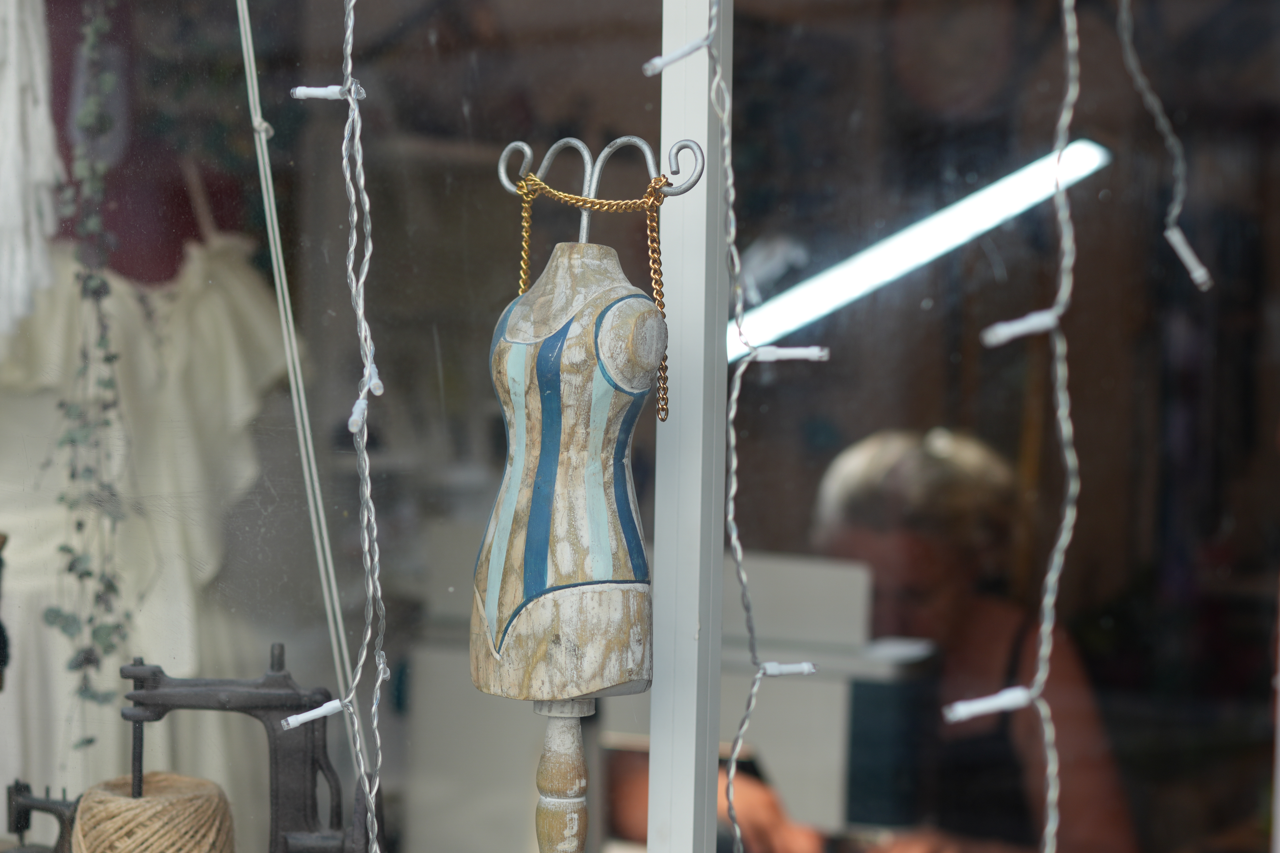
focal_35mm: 58
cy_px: 453
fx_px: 2062
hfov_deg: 33.9
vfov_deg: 23.4
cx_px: 338
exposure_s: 1/250
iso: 100
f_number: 2.5
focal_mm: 35
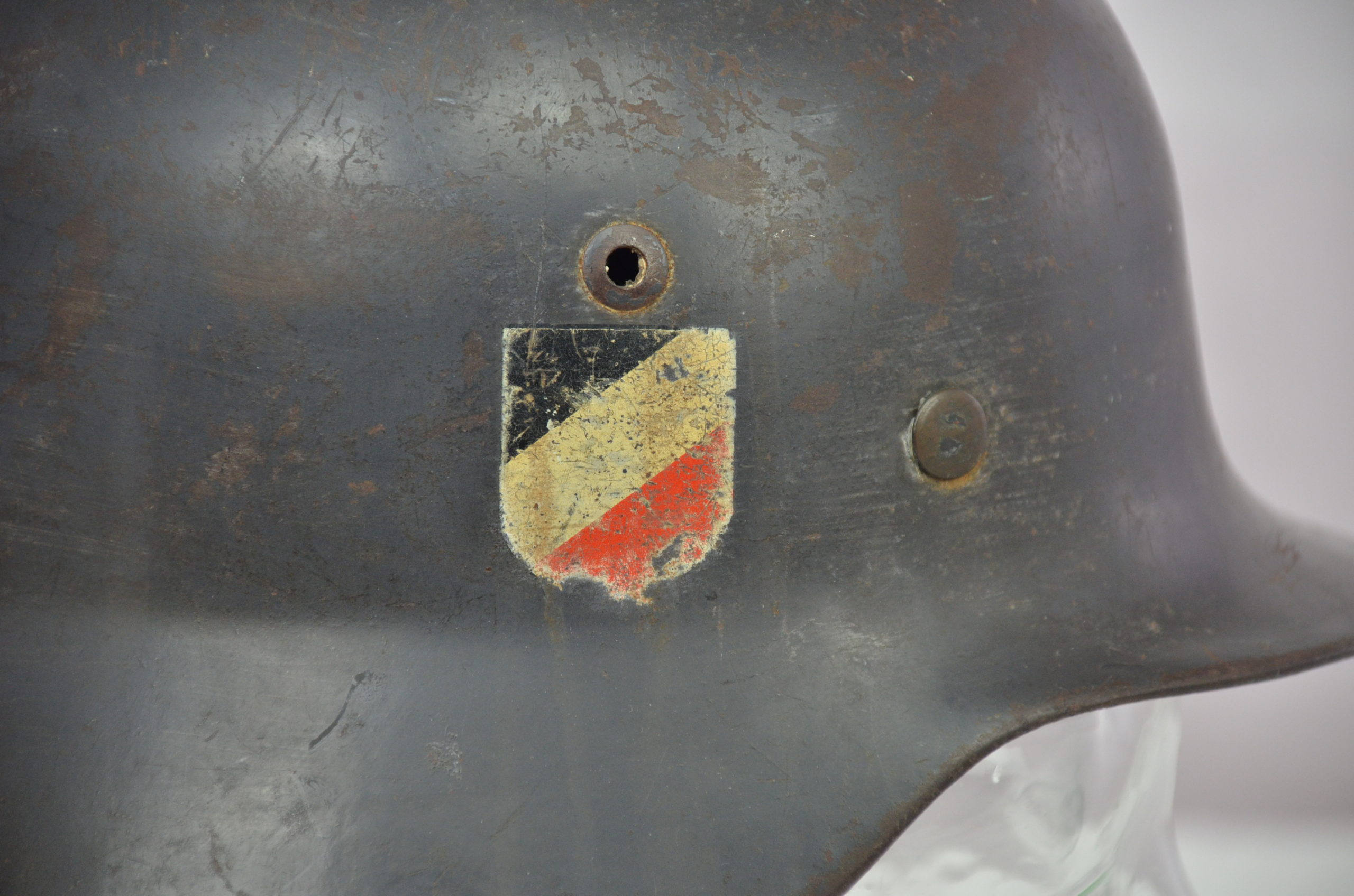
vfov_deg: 6.8
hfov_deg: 10.2
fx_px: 7601
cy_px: 448
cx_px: 677
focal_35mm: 202
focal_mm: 135
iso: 900
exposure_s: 1/125
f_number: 5.6
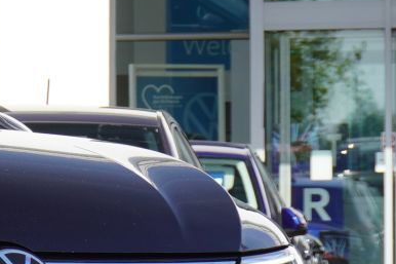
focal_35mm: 292
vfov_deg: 4.7
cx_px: -361
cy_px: 202
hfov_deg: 6.9
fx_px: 3211
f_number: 7.1
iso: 100
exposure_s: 1/100
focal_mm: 47
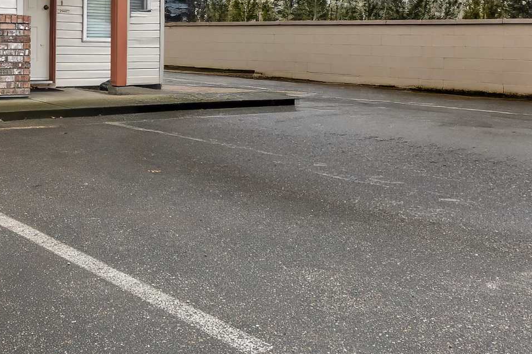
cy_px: 39
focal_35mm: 48
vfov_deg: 27.1
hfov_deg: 40.5
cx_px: 170
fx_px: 709
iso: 250
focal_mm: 10
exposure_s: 1/125
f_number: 7.1
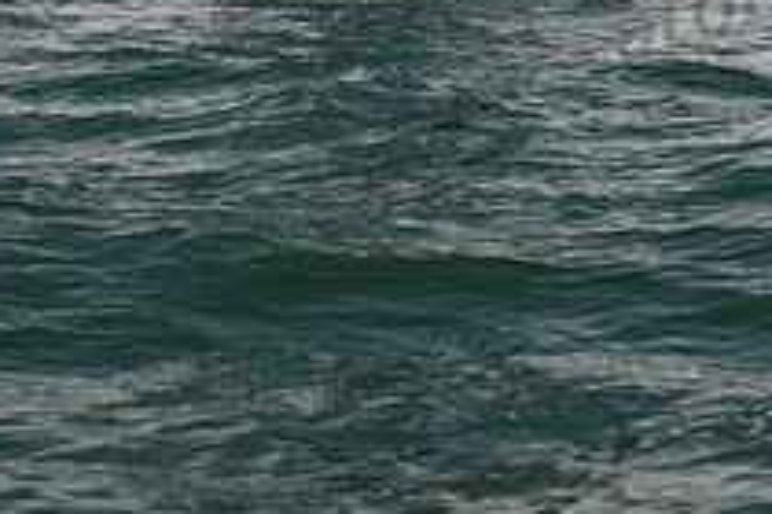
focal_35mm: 193
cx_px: 314
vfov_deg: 6.9
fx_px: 4138
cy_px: -518
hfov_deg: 10.7
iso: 250
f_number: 5.6
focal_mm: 70
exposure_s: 1/640
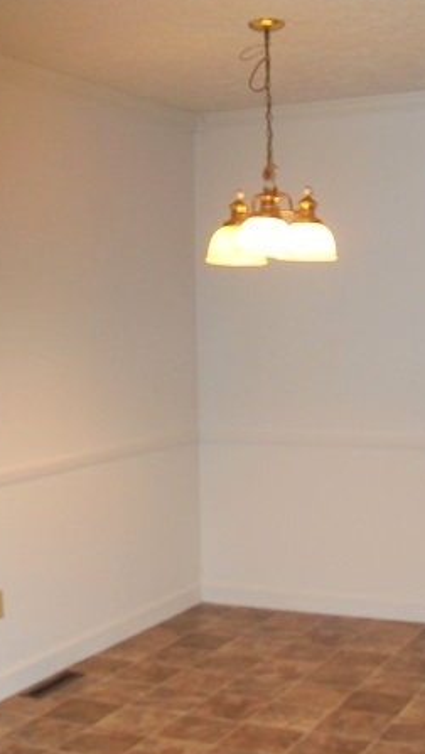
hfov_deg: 22.7
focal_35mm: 53
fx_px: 1060
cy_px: 393
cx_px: 245
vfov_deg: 39.1
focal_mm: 6.3
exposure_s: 1/45
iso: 120
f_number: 2.8
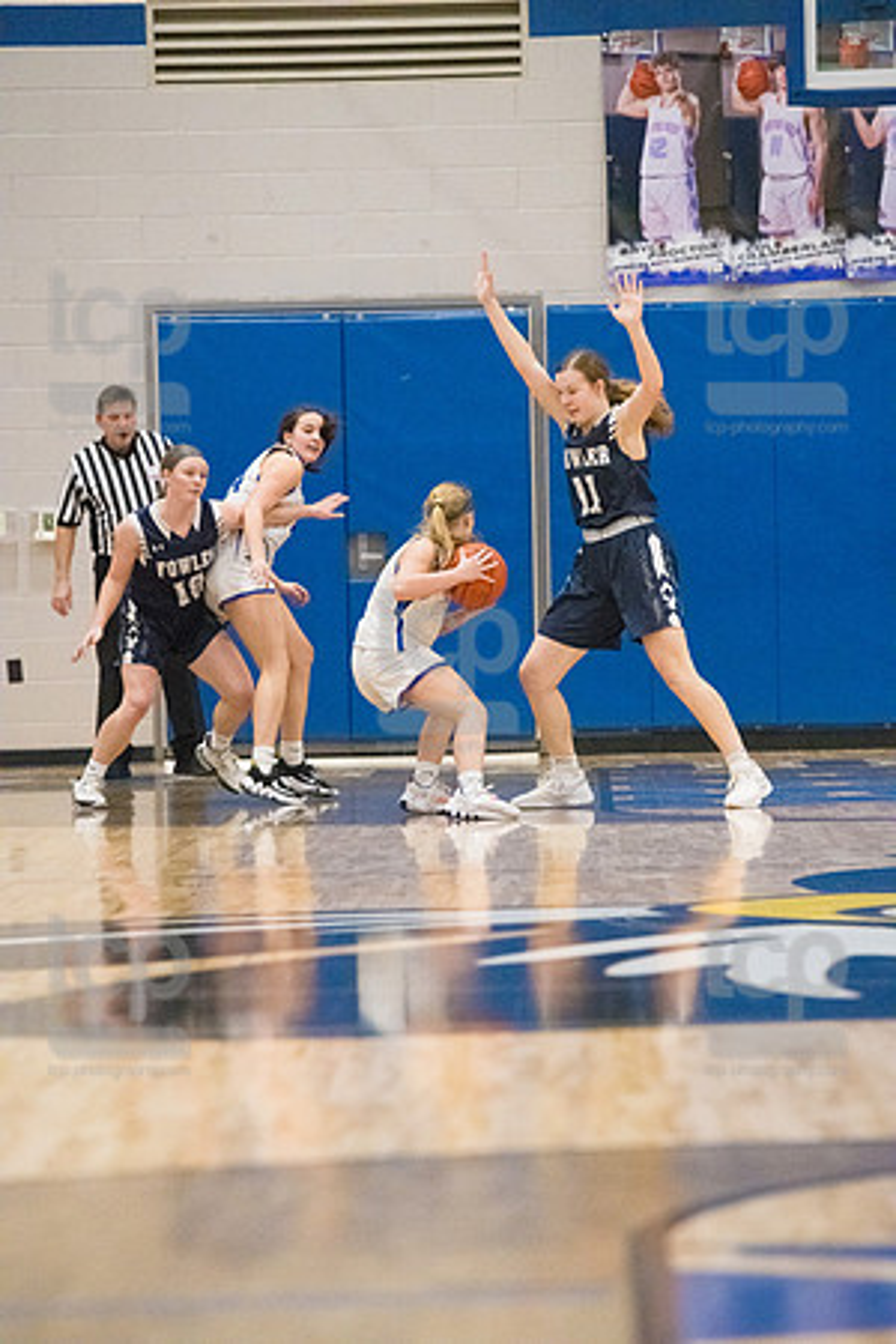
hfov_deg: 7.0
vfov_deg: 10.5
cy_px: 672
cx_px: 448
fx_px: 7279
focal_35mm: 195
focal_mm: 195
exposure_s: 1/1600
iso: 10000
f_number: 4.5
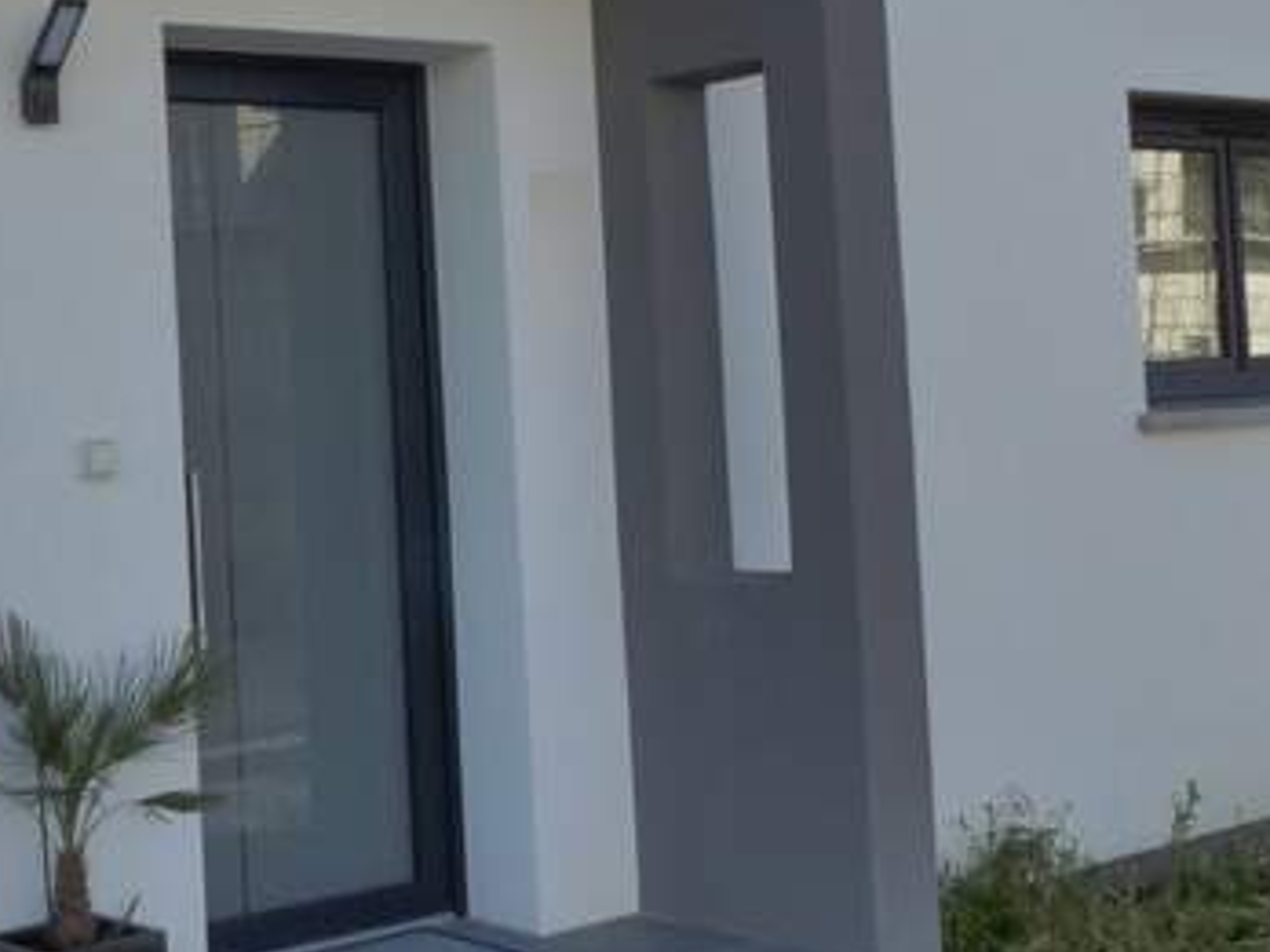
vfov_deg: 31.1
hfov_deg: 38.9
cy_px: 270
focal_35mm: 46
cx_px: 179
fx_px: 1688
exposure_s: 1/640
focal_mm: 4.5
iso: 400
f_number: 4
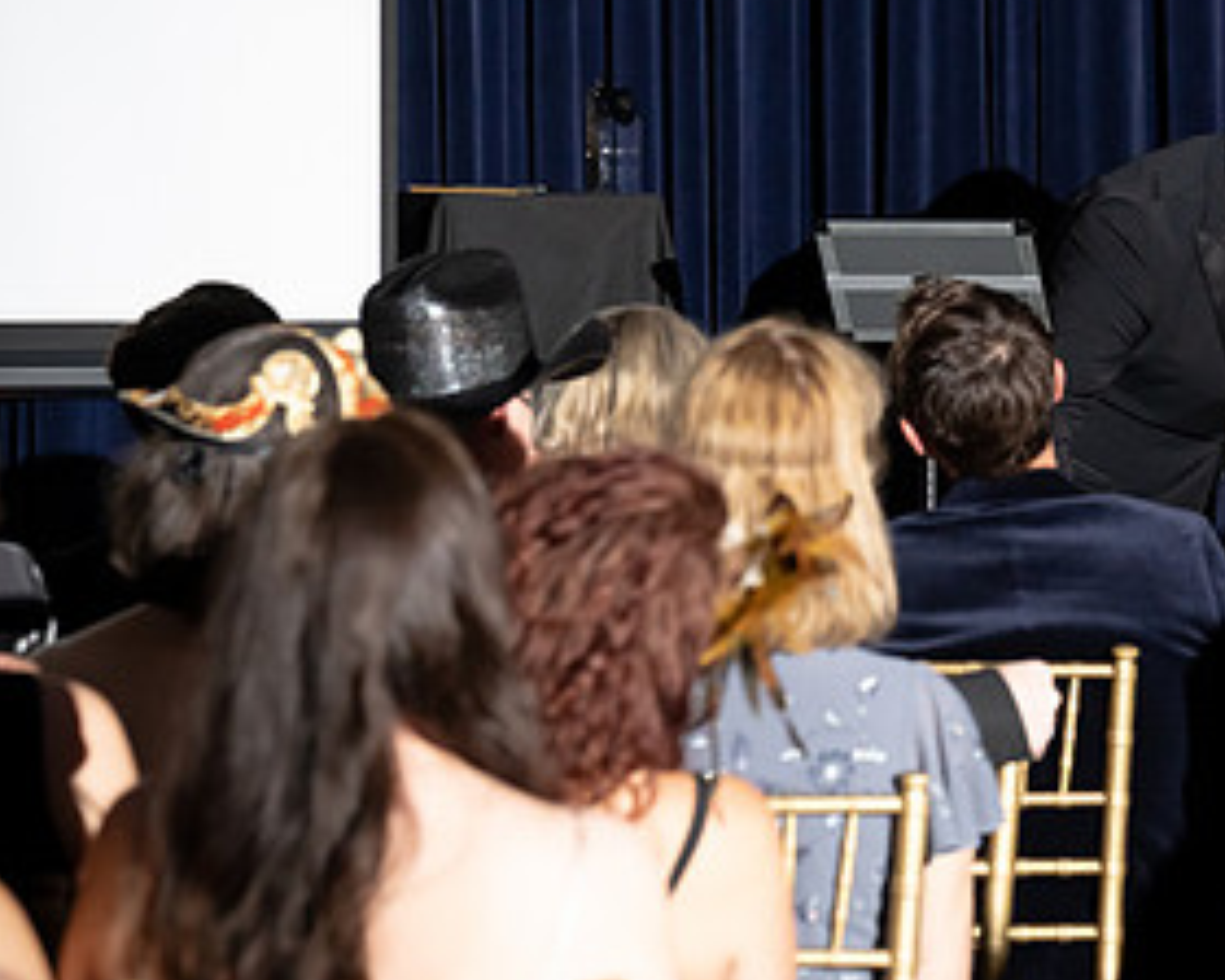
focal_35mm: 208
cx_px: 1260
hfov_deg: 9.2
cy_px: 427
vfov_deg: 7.4
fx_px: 7541
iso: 2500
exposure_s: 1/200
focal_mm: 107
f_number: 5
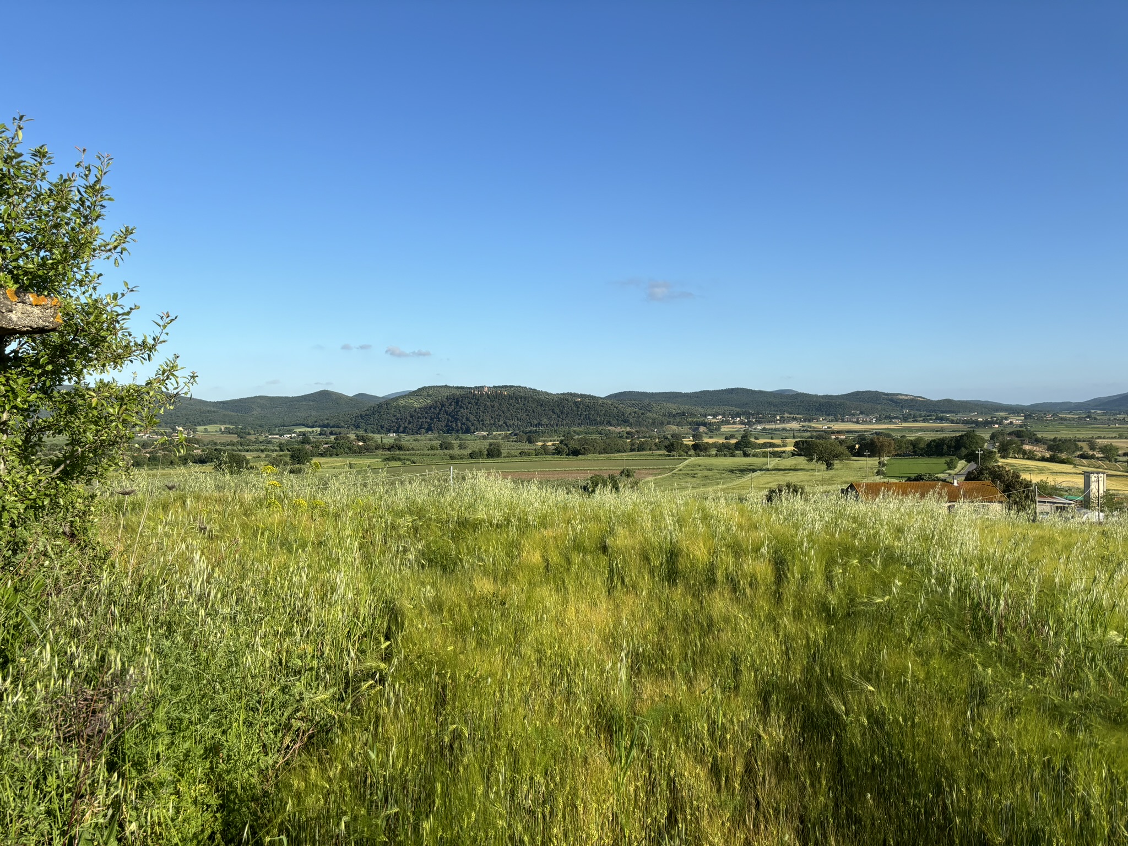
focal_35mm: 26
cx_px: 564
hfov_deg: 67.3
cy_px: 423
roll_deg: +0.5
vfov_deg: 53.1
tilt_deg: -0.3
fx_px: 847
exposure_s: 1/2933
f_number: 1.6
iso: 50
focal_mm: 5.96
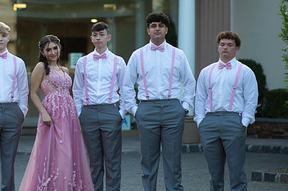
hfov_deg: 14.6
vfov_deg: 9.8
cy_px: 87
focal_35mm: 140
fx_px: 1119
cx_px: 61
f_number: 2
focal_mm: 85
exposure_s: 1/1000
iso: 250
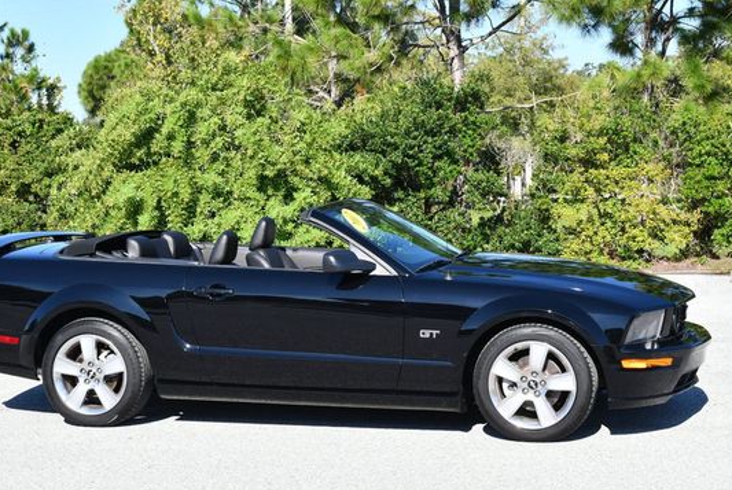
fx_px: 1466
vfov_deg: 19.0
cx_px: 349
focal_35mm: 72
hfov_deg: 28.0
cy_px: 228
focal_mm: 30
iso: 200
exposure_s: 1/250
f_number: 8
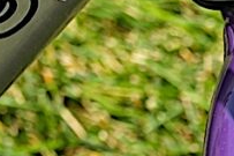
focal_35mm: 227
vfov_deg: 6.0
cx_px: 427
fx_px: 1474
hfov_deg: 8.7
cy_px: 237
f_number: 5.6
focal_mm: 30
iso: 125
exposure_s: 1/320
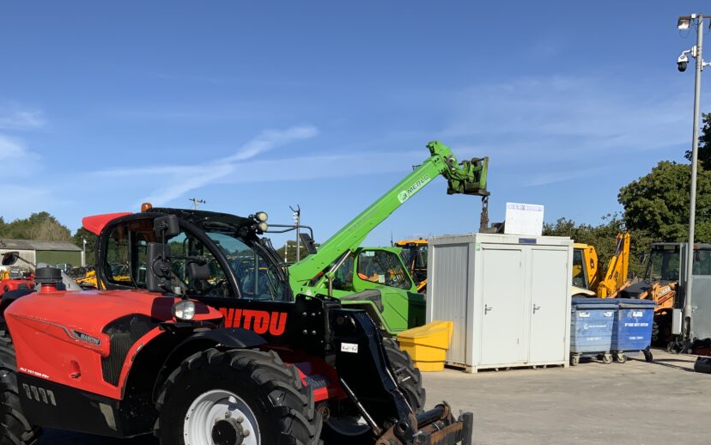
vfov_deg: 33.0
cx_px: 295
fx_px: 737
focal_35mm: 38
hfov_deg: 51.3
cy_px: 326
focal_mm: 3
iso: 20
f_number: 1.8
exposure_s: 1/2538
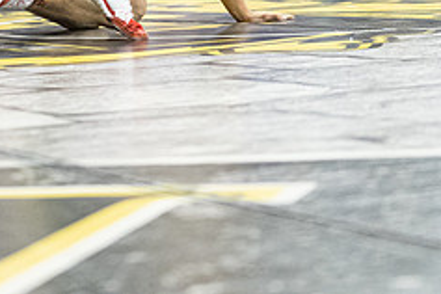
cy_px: -62
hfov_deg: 12.0
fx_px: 2095
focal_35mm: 171
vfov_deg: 8.0
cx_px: 73
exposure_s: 1/500
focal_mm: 70
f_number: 4
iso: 12800
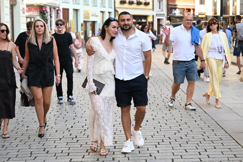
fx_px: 526
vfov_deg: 17.5
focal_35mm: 78
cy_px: 85
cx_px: 124
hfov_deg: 26.0
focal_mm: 74
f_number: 4.5
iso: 1250
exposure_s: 1/1250
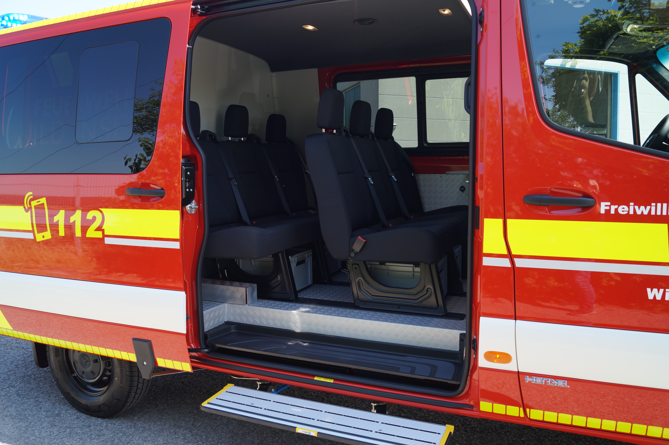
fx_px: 501
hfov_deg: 67.4
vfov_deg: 47.9
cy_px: 222
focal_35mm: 27
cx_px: 334
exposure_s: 1/100
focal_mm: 18
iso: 100
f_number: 5.6
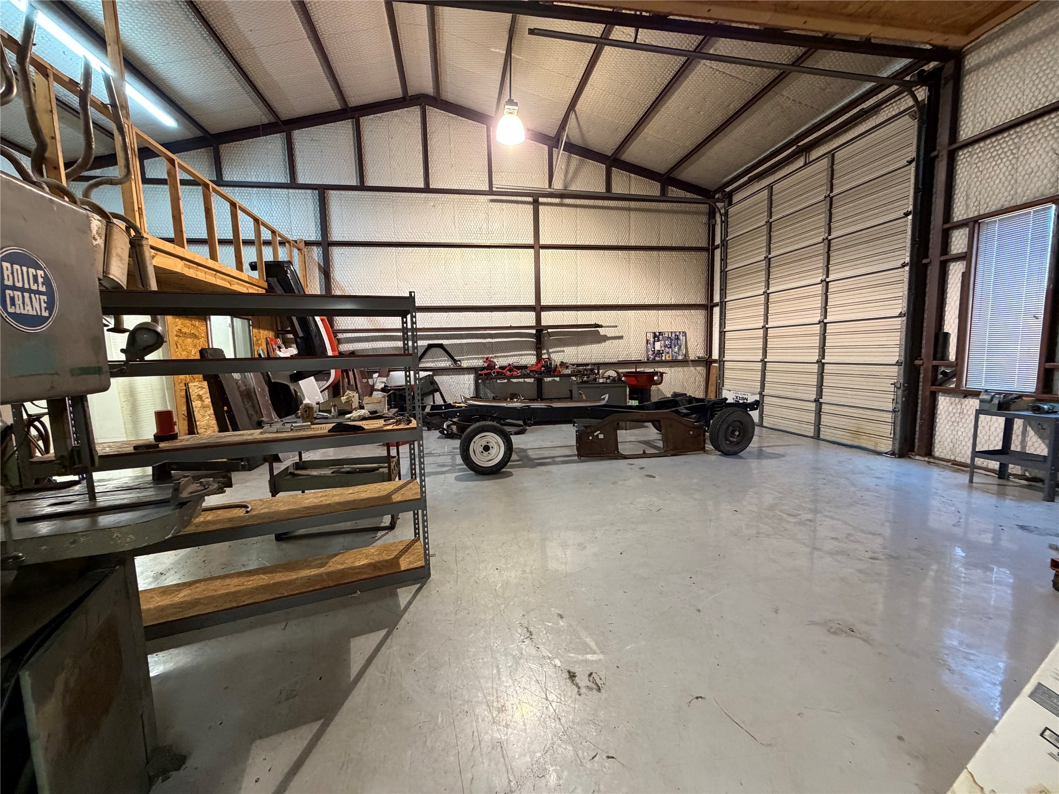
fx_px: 428
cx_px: 530
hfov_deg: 102.1
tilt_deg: -5.4
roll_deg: +2.0
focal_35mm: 14
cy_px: 397
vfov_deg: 85.7
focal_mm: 2.22
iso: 400
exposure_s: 1/60
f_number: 2.2
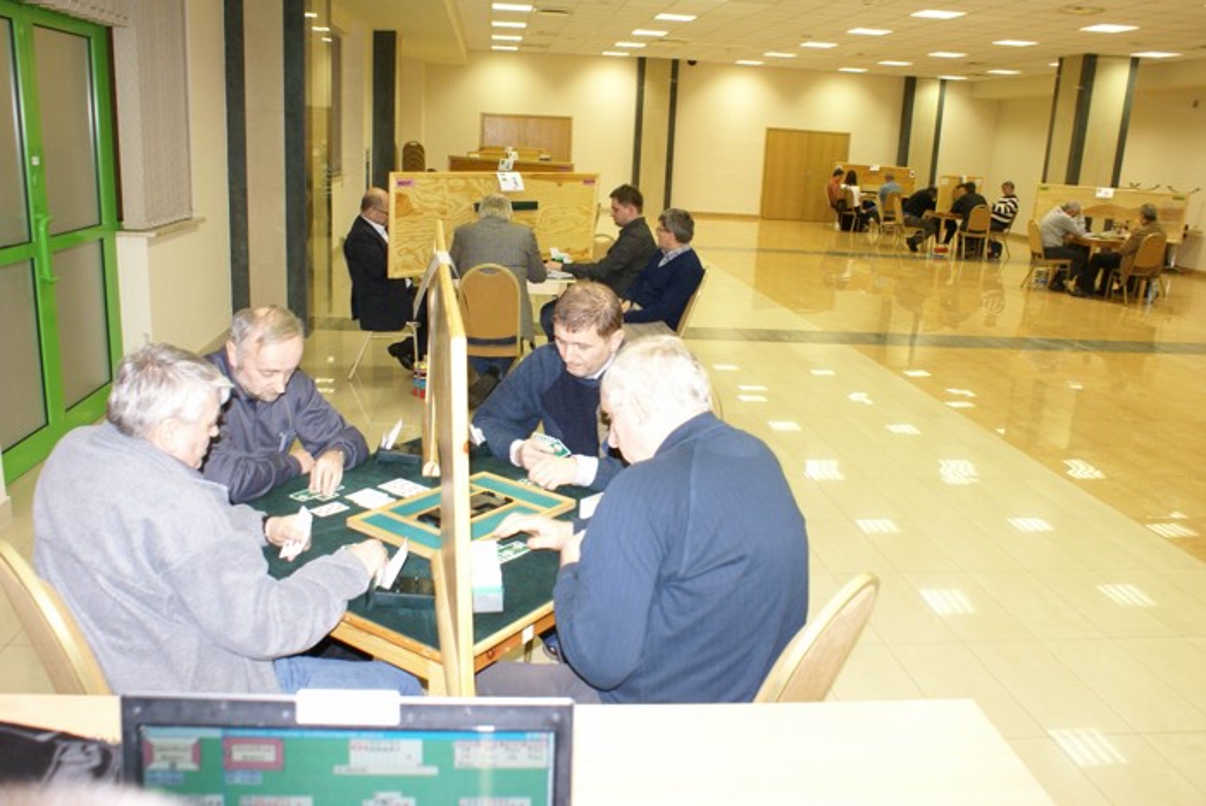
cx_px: 603
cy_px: 403
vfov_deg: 43.7
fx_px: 1006
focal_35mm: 30
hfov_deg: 61.9
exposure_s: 1/20
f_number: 5.6
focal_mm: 20
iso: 800
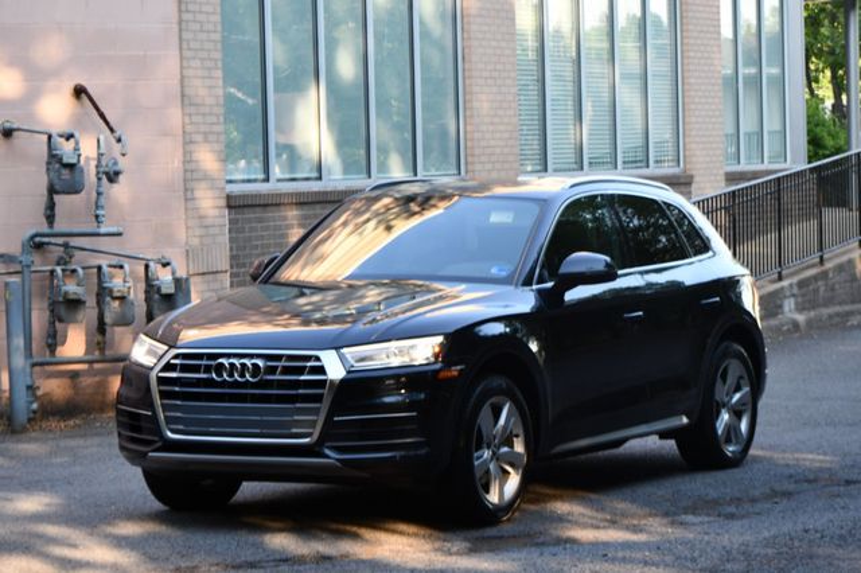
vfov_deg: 11.4
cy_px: 286
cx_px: 430
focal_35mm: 120
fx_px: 2868
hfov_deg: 17.1
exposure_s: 1/250
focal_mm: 80
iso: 400
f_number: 5
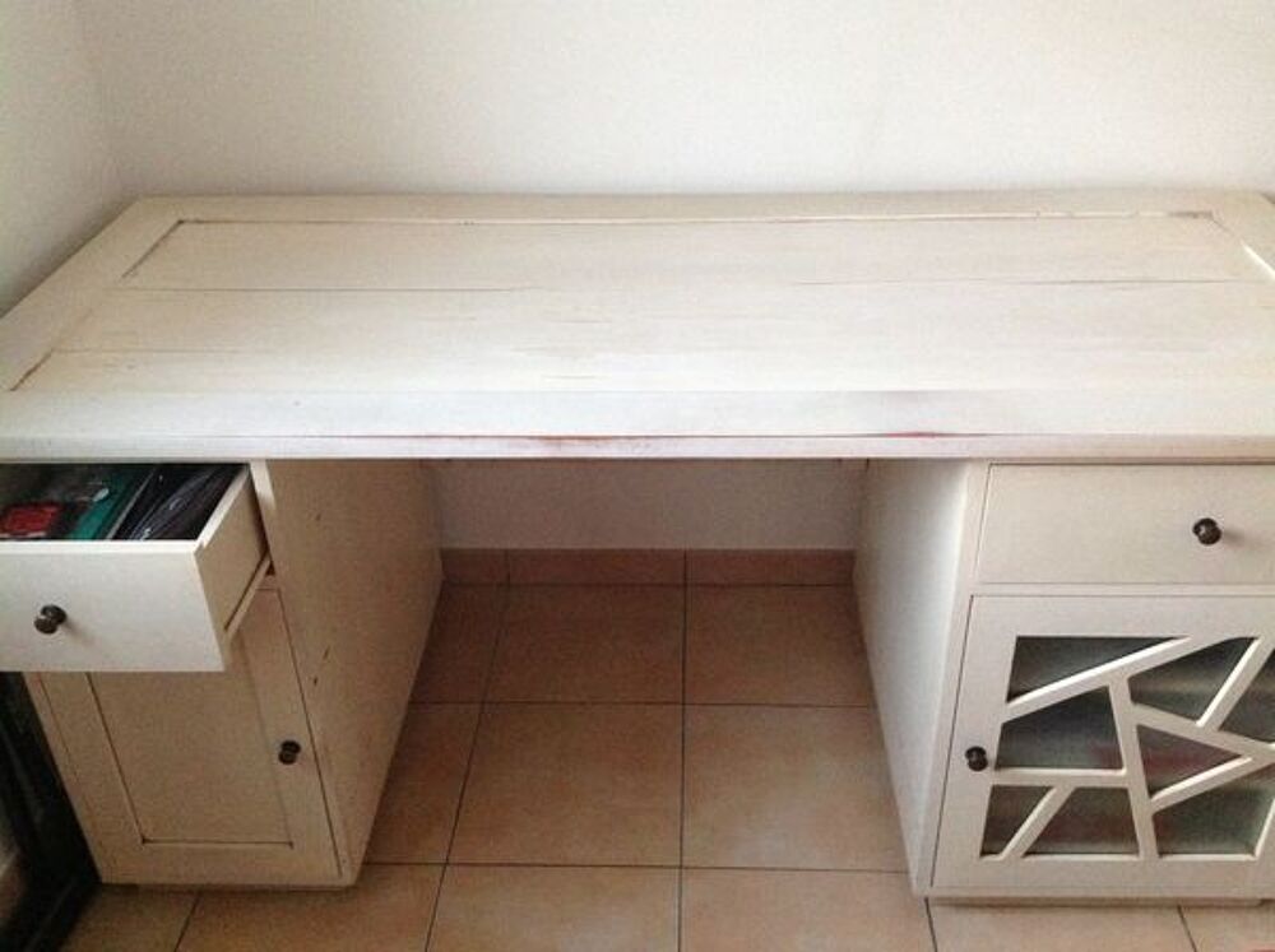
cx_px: 638
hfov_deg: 52.7
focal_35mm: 35
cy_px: 476
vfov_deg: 40.6
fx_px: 1287
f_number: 2.4
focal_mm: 4.28
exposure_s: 1/15
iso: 500
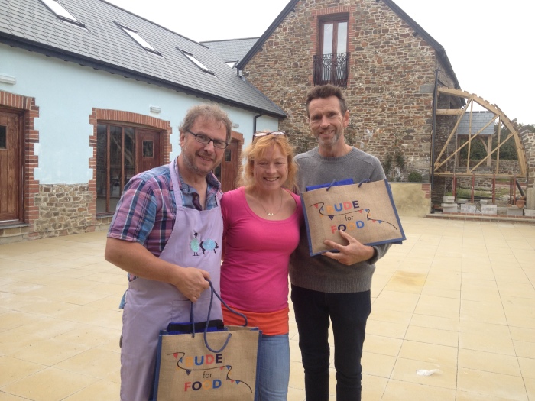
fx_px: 541
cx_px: 268
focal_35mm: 35
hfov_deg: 52.6
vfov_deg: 40.7
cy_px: 200
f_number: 2.4
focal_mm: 4.28
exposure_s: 1/168
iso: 50
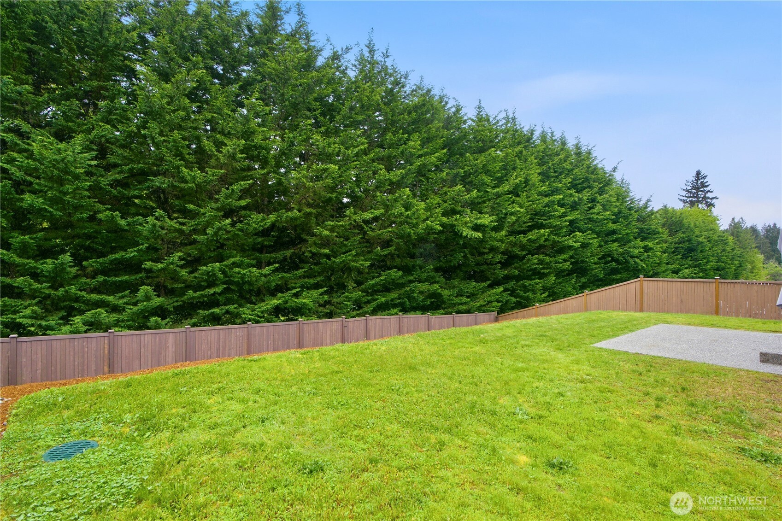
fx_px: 347
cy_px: 260
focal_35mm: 16
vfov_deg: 73.7
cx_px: 391
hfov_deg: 96.7
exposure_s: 1/25
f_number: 9
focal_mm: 16
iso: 400
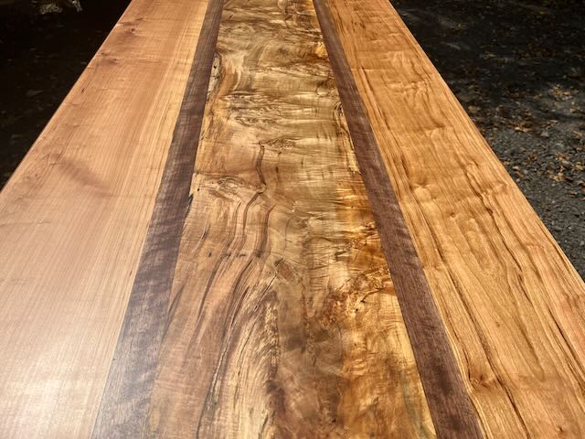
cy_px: 220
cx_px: 292
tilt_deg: -49.3
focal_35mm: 26
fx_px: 439
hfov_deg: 67.3
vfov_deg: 53.1
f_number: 1.5
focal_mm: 5.7
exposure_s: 1/8696
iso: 50
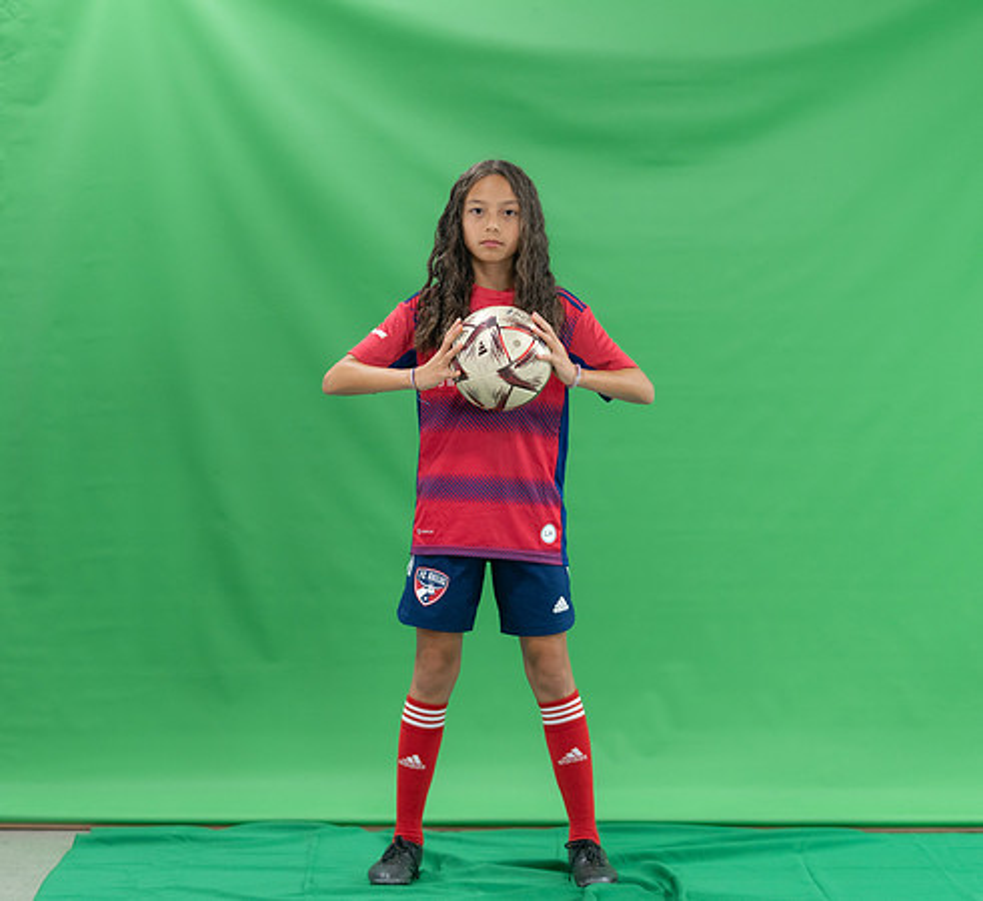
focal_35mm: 90
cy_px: 440
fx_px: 2785
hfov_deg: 20.0
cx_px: 500
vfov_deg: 18.4
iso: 1000
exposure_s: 1/250
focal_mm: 70
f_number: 2.8
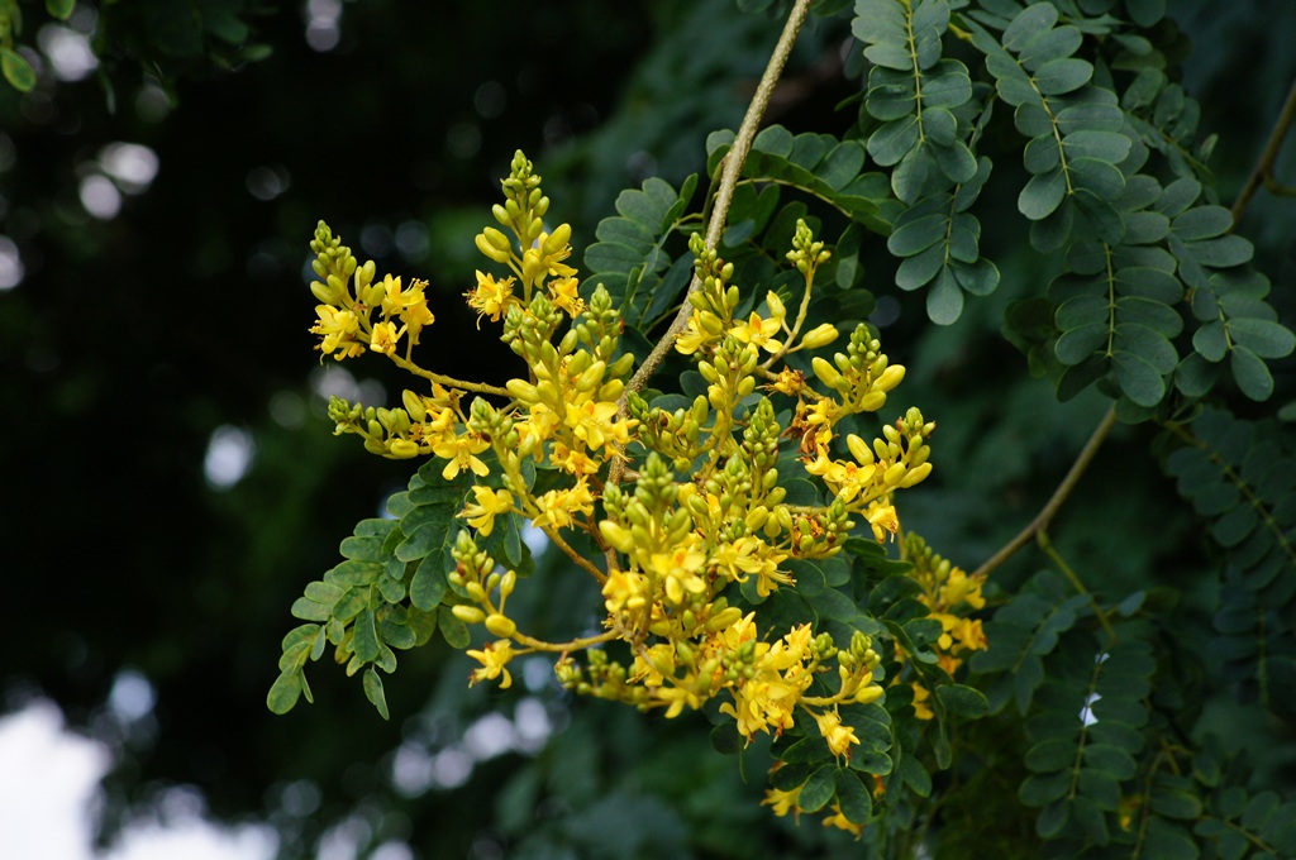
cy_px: 430
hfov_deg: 13.1
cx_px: 648
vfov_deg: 8.7
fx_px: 5663
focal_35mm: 158
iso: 400
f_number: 10
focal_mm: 105
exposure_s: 1/320
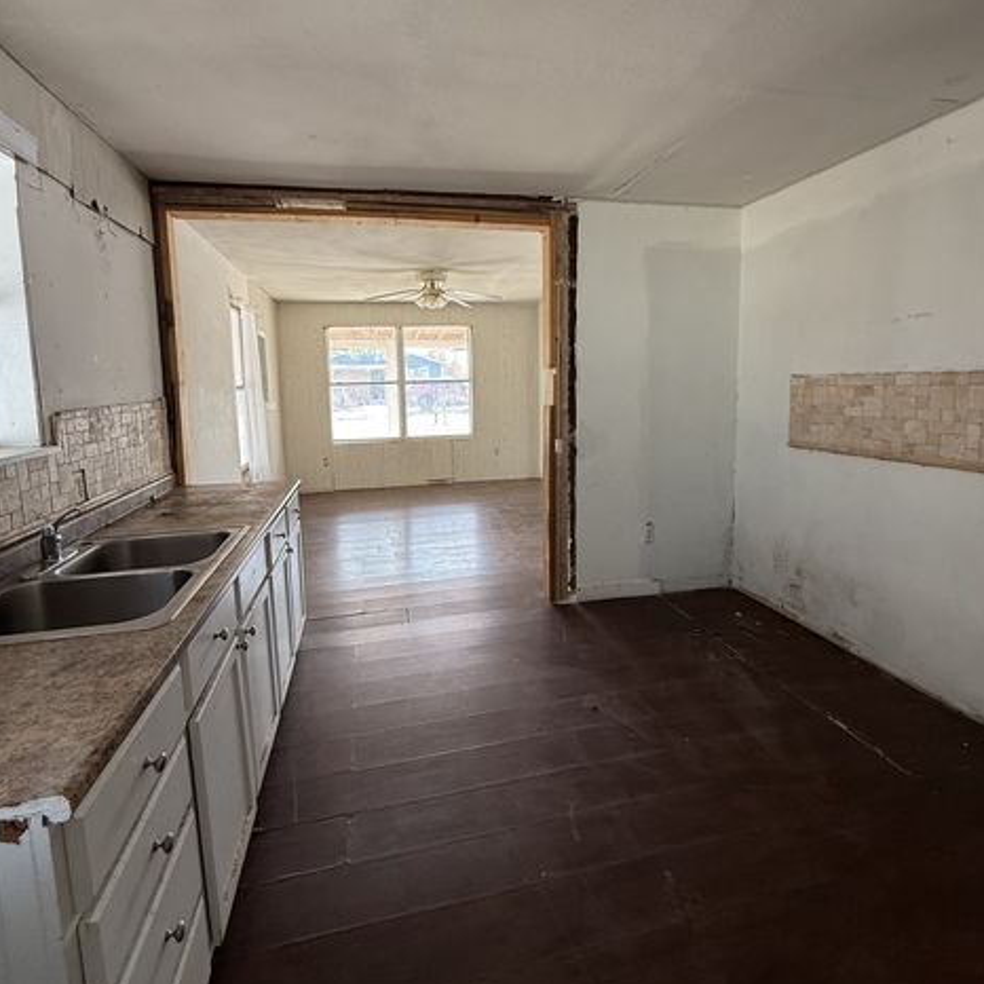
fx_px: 547
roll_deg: +1.5
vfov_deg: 83.7
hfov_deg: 84.0
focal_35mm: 17
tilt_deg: -5.8
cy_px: 439
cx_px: 486
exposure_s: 1/99
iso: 100
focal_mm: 2.22
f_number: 2.2
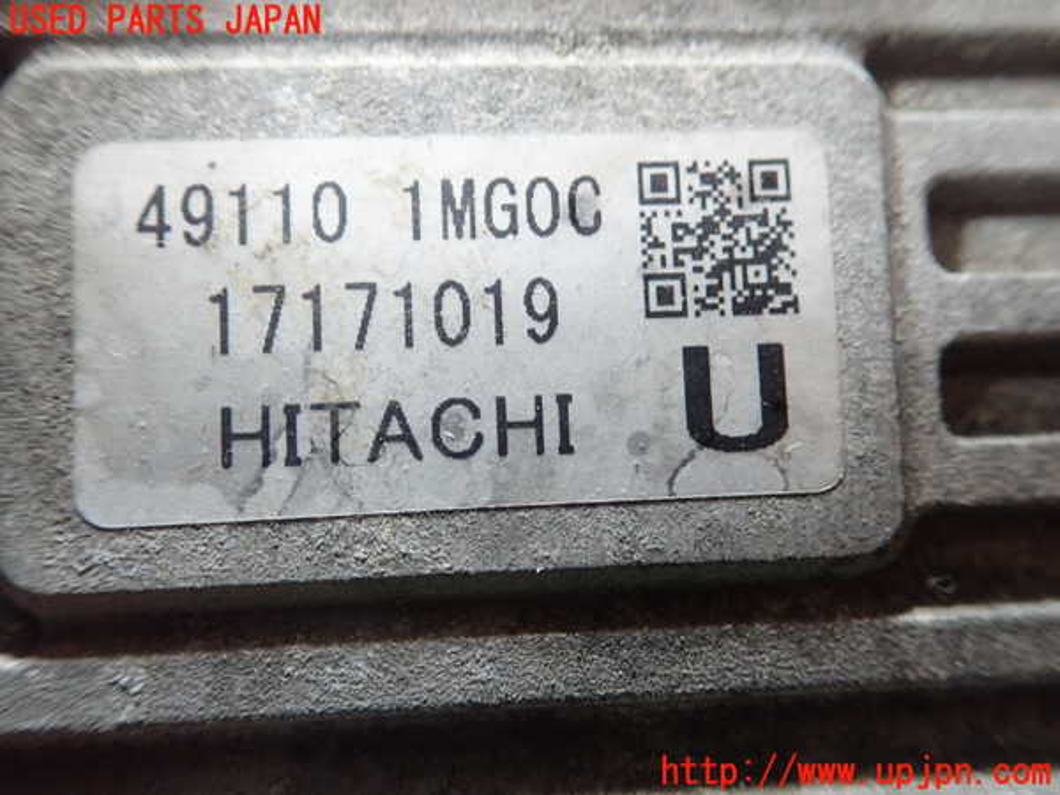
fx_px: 919
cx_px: 530
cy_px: 398
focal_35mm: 30
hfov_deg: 60.0
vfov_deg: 46.8
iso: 800
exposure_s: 1/100
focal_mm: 5.5
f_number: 2.3
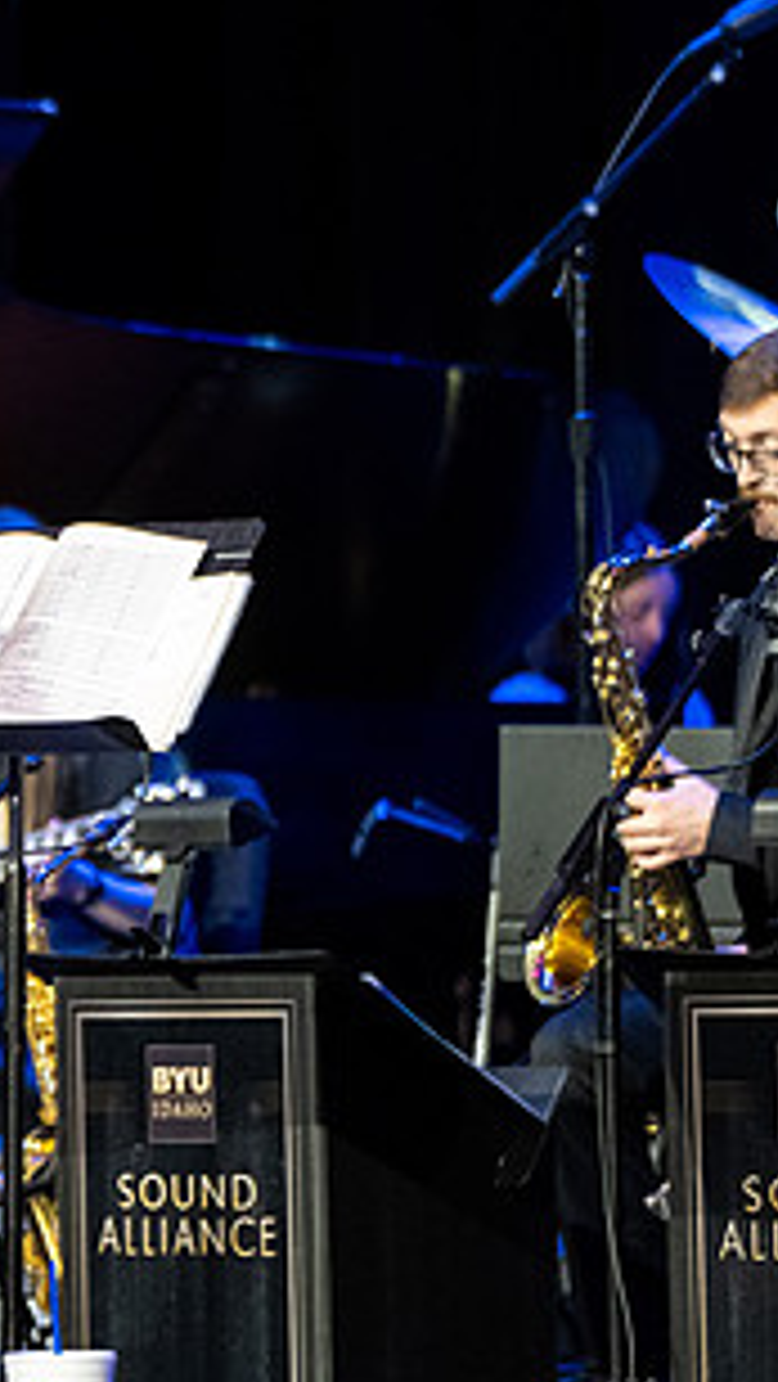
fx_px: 11500
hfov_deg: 3.9
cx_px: -389
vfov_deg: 6.9
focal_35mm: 314
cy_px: 561
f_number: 2.8
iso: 3200
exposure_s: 1/125
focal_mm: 140
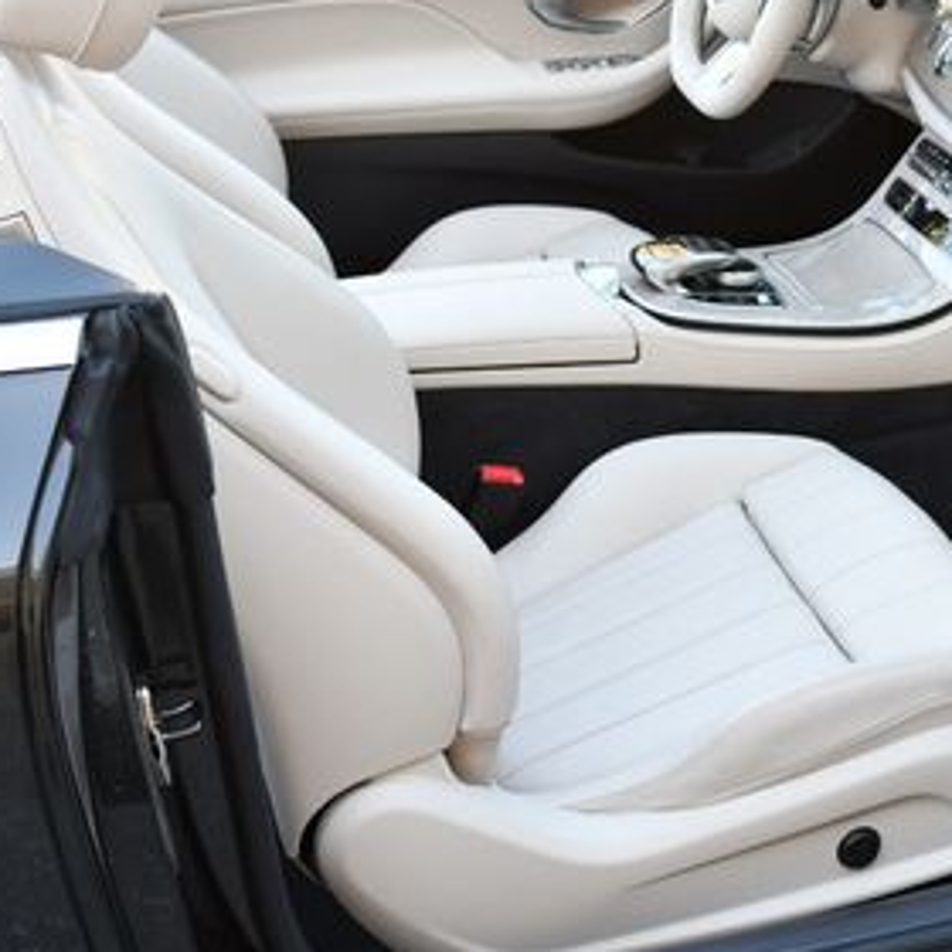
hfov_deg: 24.5
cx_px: 632
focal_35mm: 70
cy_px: 384
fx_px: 2178
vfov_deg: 24.6
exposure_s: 1/250
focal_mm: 18
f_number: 3.5
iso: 450
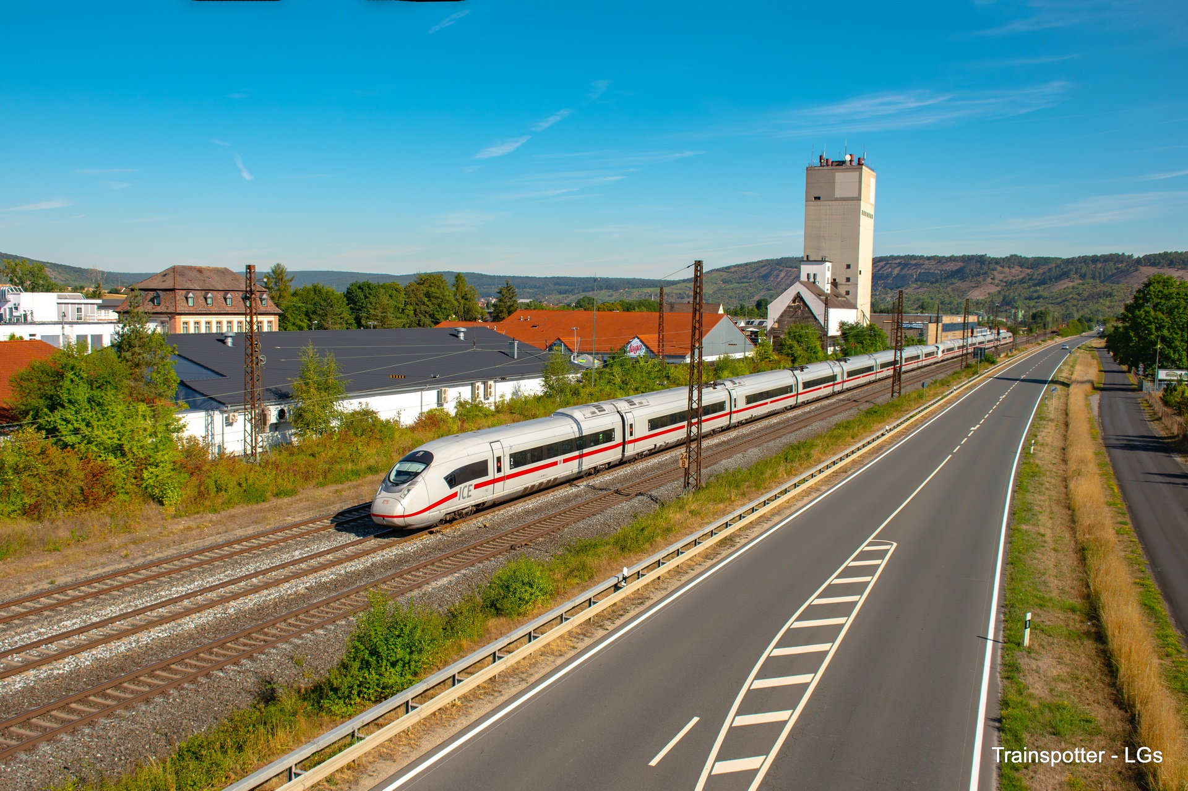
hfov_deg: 55.8
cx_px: 594
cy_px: 396
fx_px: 1122
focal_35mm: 34
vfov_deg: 38.9
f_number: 8
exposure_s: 1/1000
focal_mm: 23
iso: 200
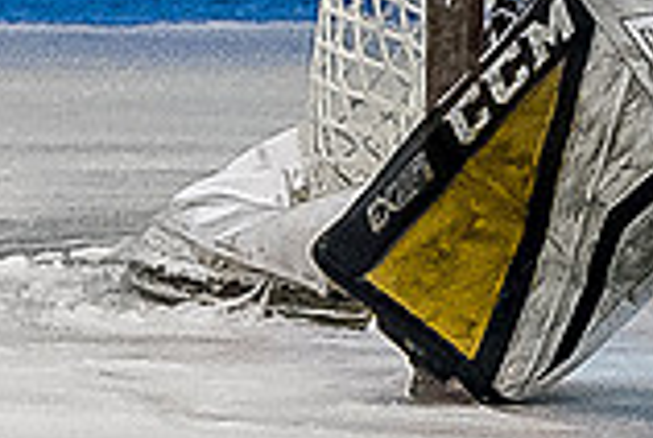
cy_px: -145
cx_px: 818
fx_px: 38290
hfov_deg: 1.0
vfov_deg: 0.7
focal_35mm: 2107
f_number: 4
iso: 3200
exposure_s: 1/800
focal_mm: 110
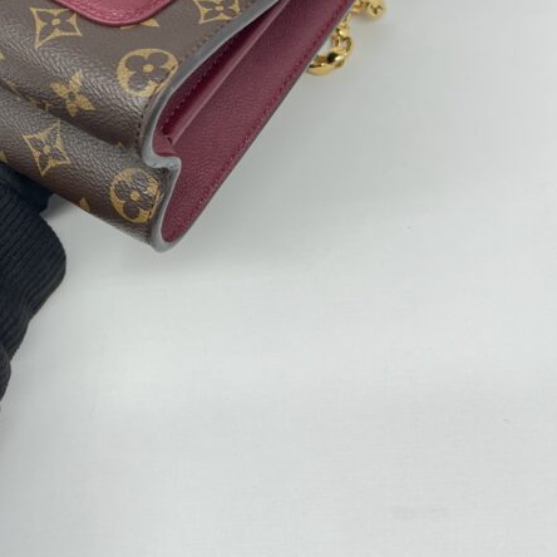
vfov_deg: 30.4
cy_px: 26
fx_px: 965
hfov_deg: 31.3
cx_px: 102
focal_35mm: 53
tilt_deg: -44.9
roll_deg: +10.5
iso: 80
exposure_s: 1/100
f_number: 1.5
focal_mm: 5.7
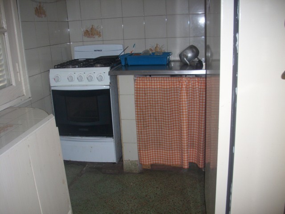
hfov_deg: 58.4
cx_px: 142
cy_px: 107
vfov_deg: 45.4
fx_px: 255
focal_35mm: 31
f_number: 2.8
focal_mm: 6.2
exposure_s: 1/30
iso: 50
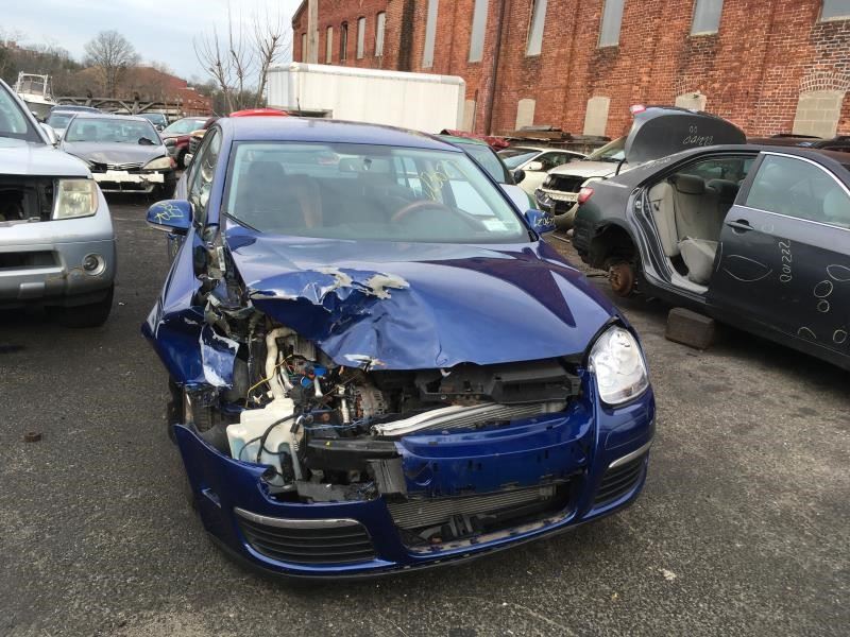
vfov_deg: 48.2
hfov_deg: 61.7
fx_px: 712
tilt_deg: -10.3
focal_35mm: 29
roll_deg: -5.1
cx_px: 425
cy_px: 318
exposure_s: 1/217
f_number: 2.2
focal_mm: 4.15
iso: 25
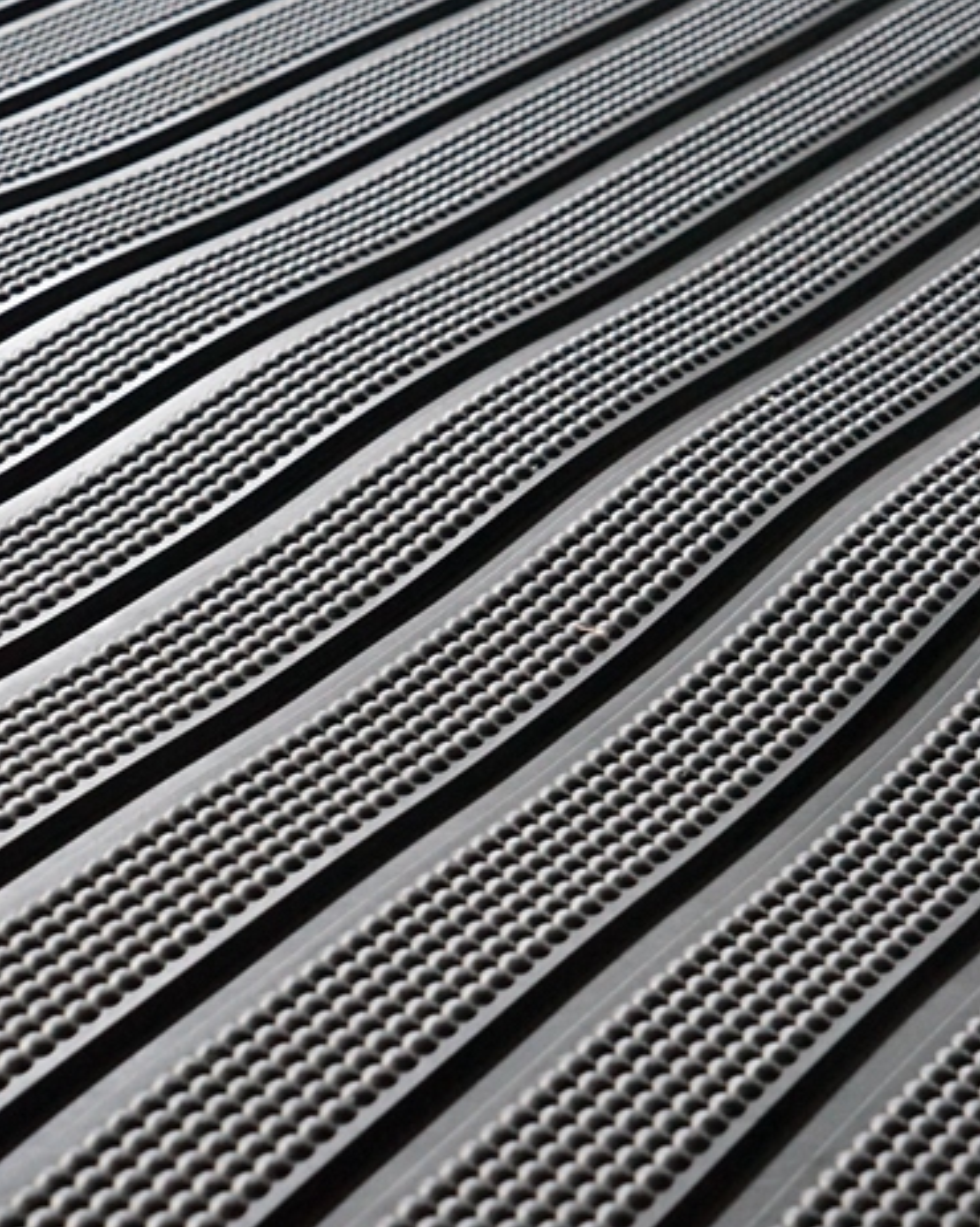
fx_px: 3592
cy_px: 621
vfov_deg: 19.4
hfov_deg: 15.5
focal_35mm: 99
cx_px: 453
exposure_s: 1/40
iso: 6400
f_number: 6.3
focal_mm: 61
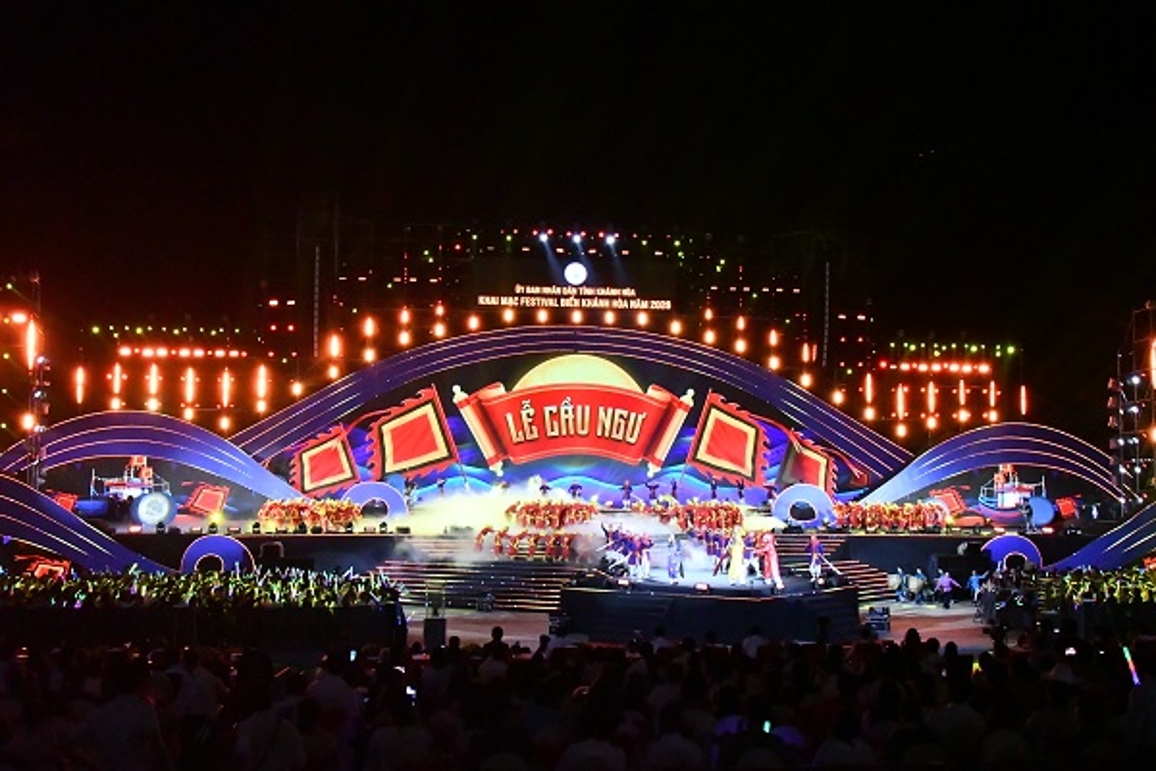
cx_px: 578
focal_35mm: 39
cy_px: 386
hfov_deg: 49.6
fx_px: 1252
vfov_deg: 34.2
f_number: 16
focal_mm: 26
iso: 12800
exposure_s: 1/100
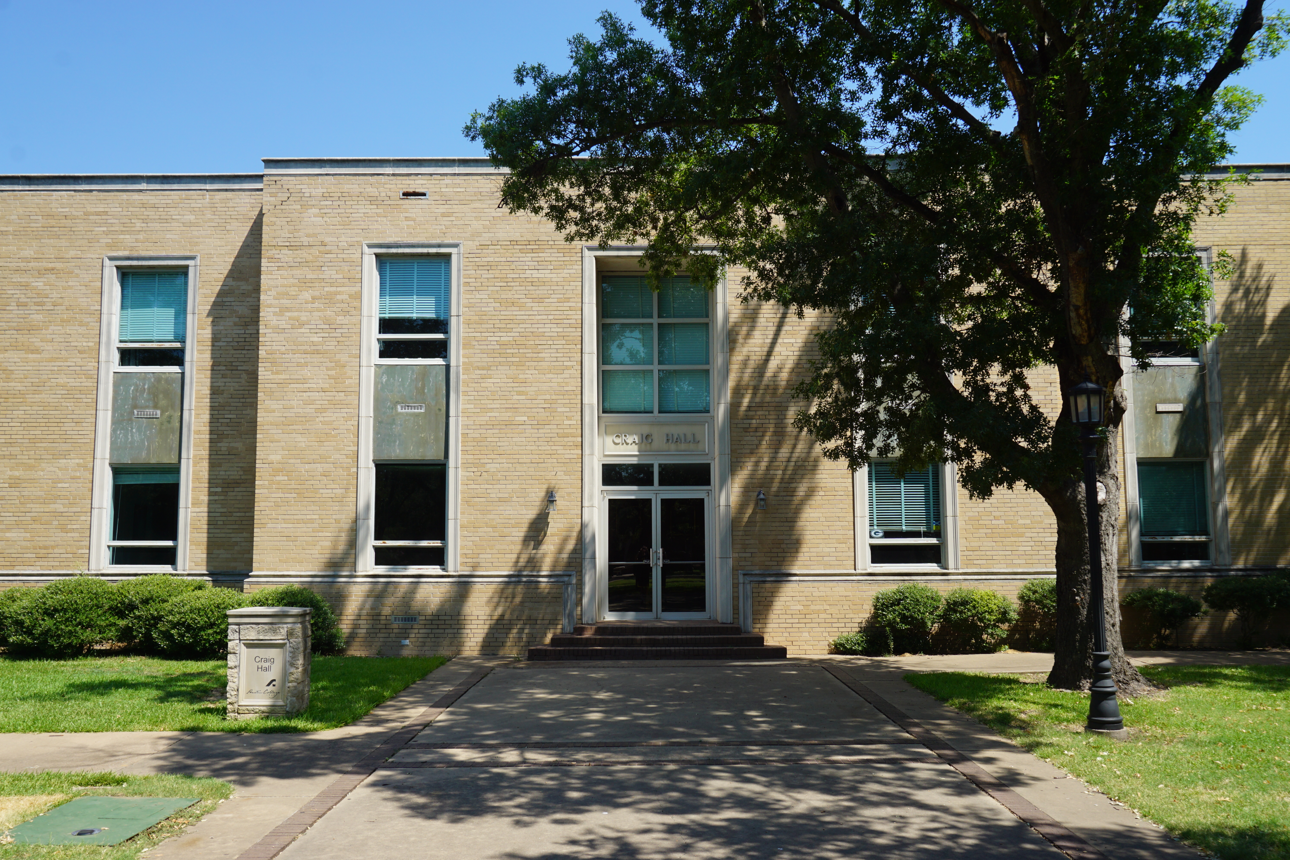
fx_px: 1075
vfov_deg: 43.6
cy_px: 430
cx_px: 645
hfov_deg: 61.9
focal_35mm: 30
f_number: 10
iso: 100
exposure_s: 1/100
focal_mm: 20
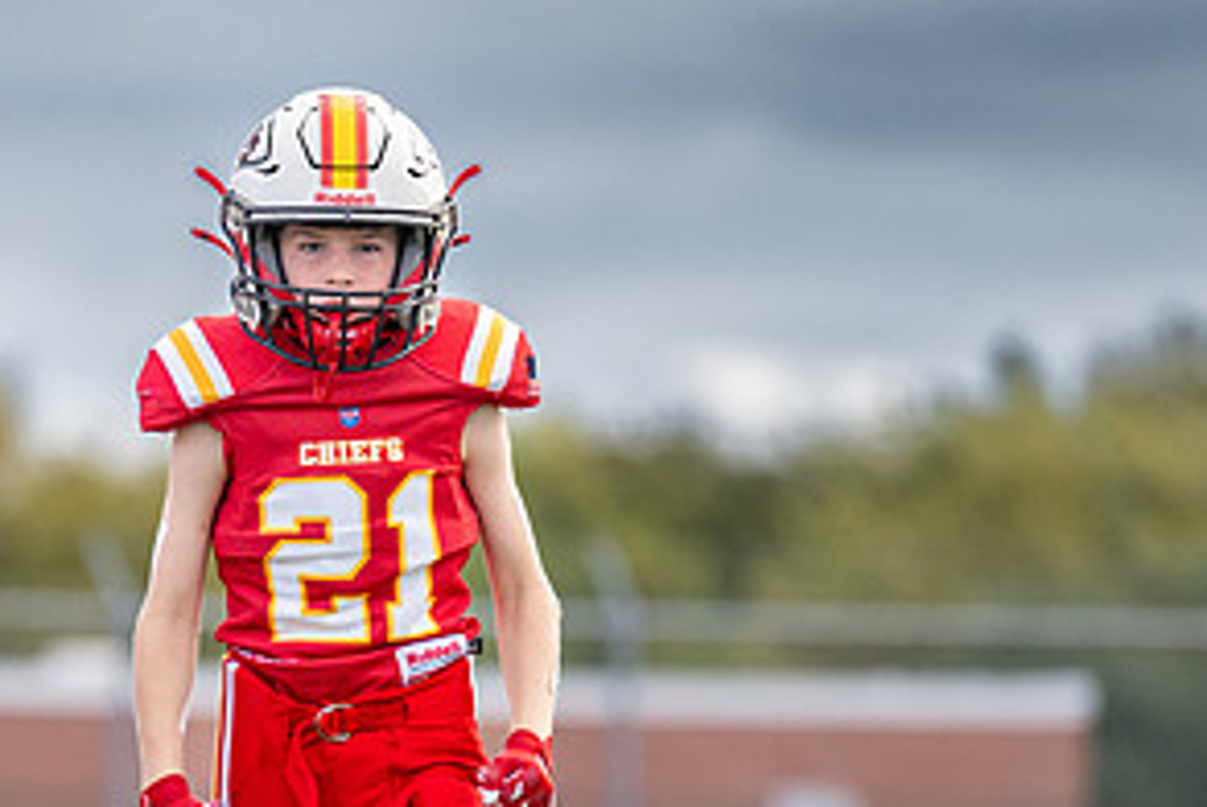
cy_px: 627
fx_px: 18123
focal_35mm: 540
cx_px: 414
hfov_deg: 3.8
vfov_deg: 2.6
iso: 400
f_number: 2.8
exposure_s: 1/2500
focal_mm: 200
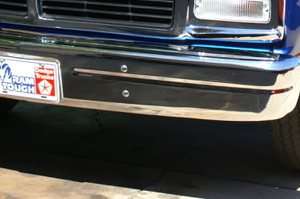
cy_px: -54
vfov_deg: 9.3
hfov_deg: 14.2
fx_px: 1202
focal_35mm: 144
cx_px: 199
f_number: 5.6
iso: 100
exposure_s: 1/320
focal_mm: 35
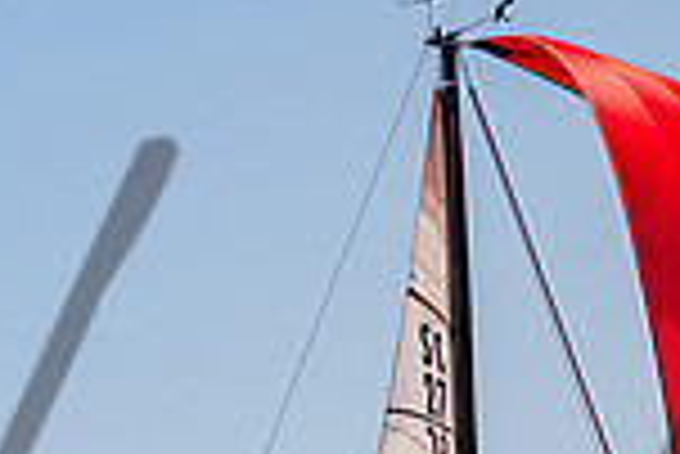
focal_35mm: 285
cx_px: 820
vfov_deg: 4.8
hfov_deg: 7.2
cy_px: 780
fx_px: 5388
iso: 500
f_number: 8
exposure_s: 1/3200
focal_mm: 70
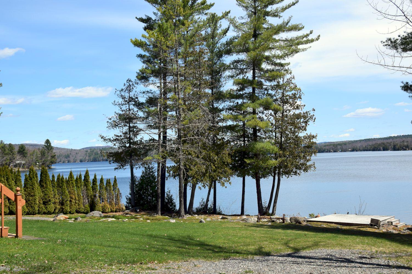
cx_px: 206
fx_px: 532
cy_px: 137
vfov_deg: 28.9
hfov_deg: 42.3
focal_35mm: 46
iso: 200
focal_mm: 31
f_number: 10
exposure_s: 1/400
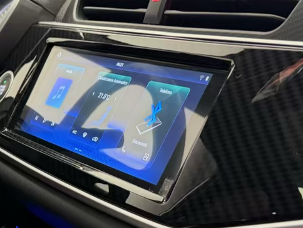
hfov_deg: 21.7
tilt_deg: -12.4
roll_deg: -0.2
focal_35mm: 85
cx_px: -36
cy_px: 142
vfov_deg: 17.3
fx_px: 744
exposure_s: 1/50
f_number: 1.78
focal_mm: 6.76
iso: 250
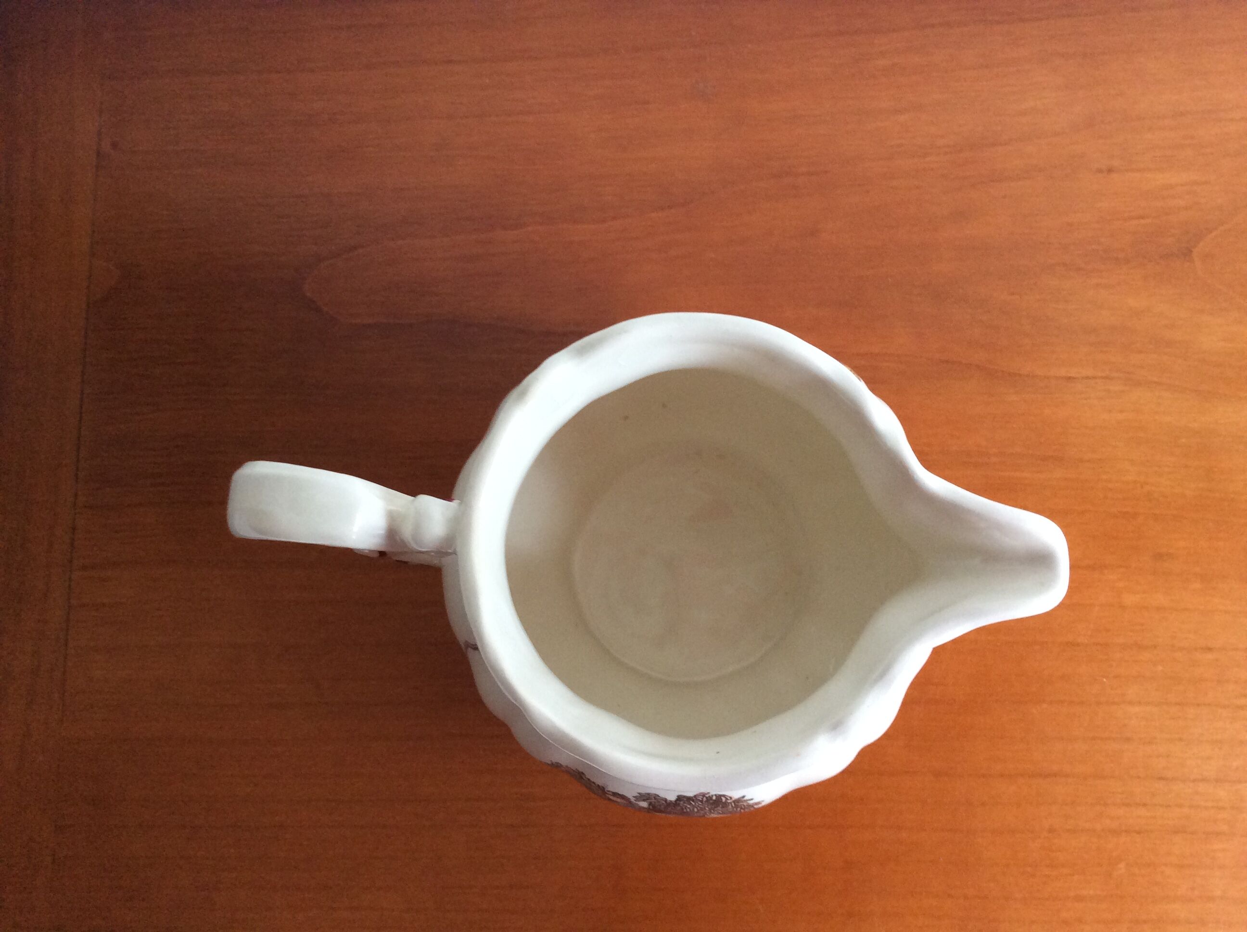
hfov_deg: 56.9
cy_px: 466
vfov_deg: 44.1
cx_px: 624
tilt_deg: -83.8
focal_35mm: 32
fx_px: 1151
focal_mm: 3.3
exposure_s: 1/25
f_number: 2.4
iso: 125
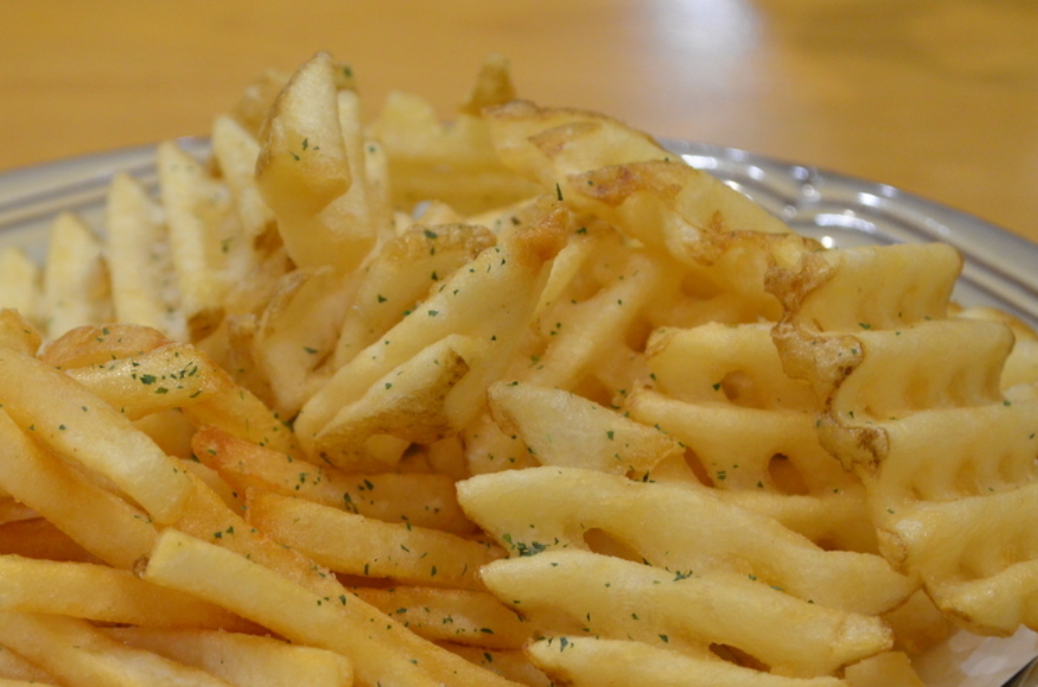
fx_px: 3337
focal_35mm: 116
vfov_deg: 11.7
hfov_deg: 17.6
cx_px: 311
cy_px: 518
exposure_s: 1/40
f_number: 5.6
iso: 1600
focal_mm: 48
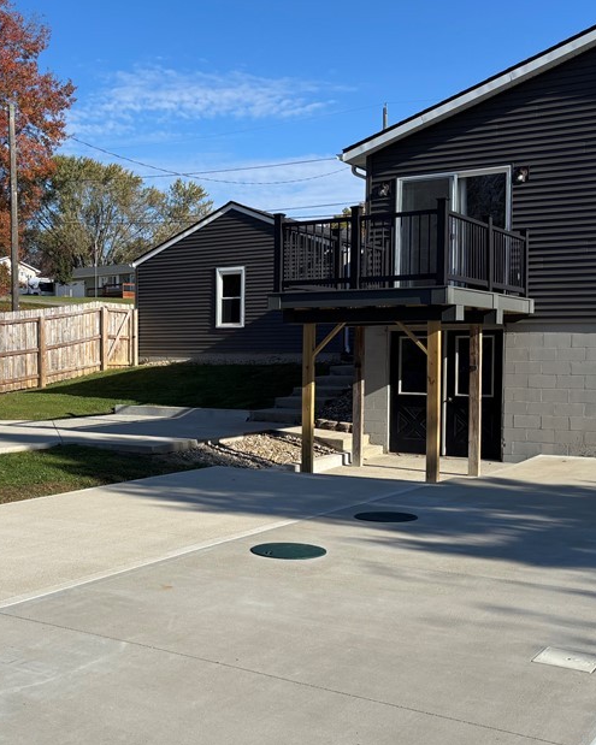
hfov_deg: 35.3
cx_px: 196
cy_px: 403
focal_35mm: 42
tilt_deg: -2.4
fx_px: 926
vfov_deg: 43.8
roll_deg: +0.2
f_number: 1.6
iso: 50
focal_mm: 5.96
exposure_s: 1/3534
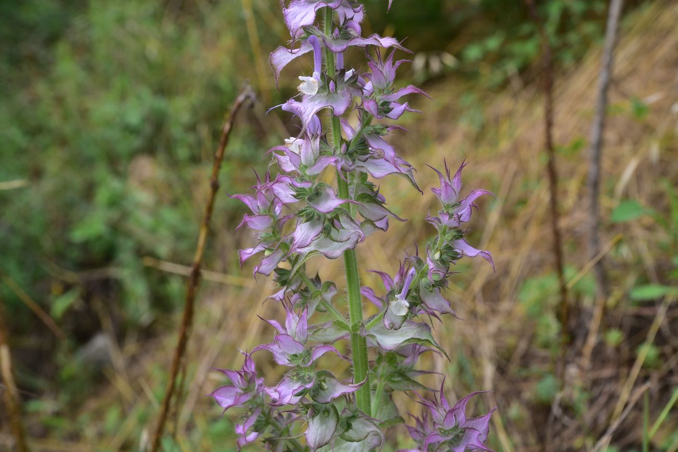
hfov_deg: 39.6
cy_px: 226
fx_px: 942
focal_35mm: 50
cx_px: 339
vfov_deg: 27.0
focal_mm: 50
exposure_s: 1/125
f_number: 10
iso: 320
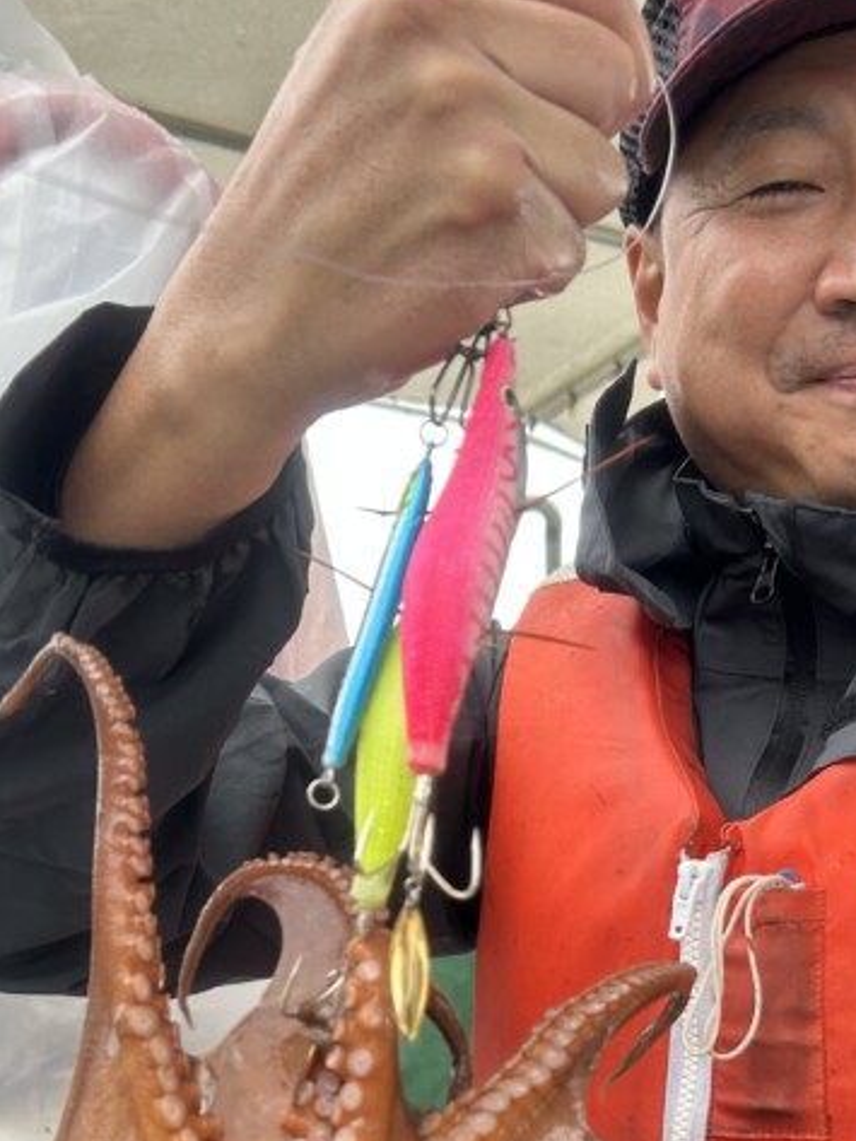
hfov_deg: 26.5
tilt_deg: +3.7
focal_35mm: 55
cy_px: 979
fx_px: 1813
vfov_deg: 33.5
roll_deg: -11.0
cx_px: 514
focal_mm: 5.7
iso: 40
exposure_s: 1/146
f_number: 1.5
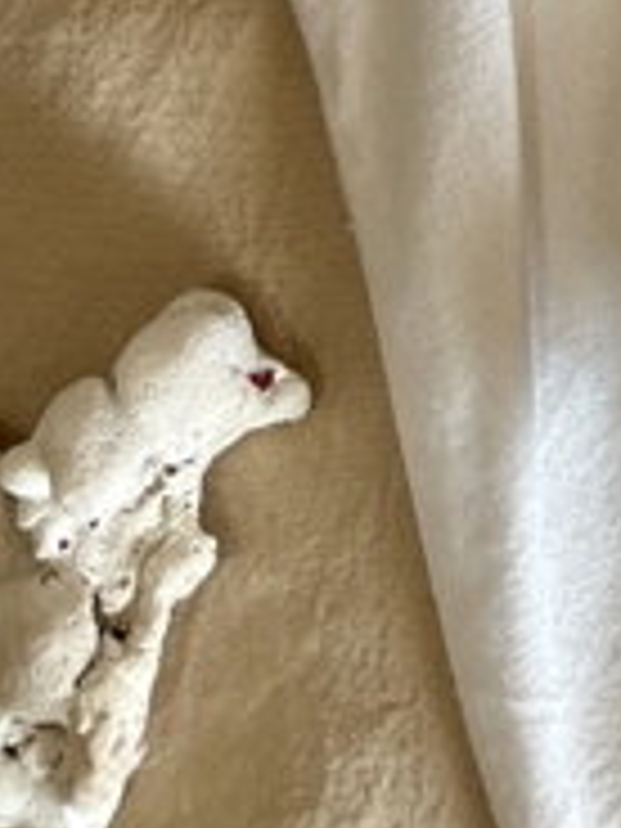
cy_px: -922
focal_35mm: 113
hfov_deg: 11.7
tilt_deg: -85.5
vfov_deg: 14.1
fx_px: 2703
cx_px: 1274
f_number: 1.6
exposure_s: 1/121
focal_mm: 5.1
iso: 64
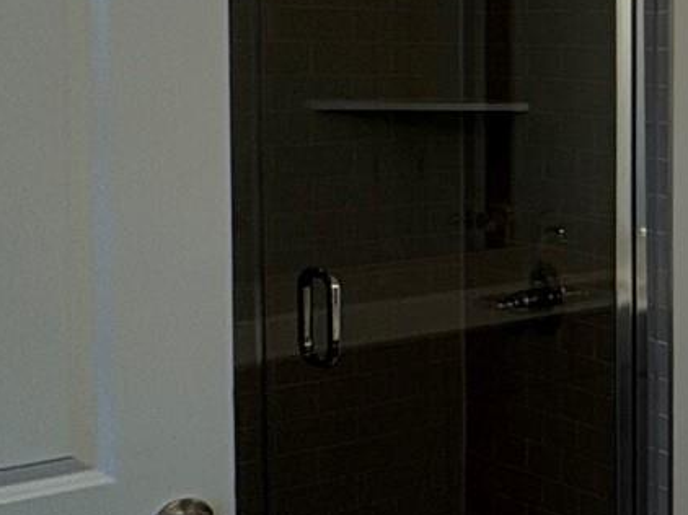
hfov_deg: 18.2
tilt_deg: -0.9
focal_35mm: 68
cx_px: 1402
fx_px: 1351
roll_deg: -0.7
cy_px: 108
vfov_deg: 21.3
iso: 64
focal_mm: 2.22
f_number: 2.2
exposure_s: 1/141
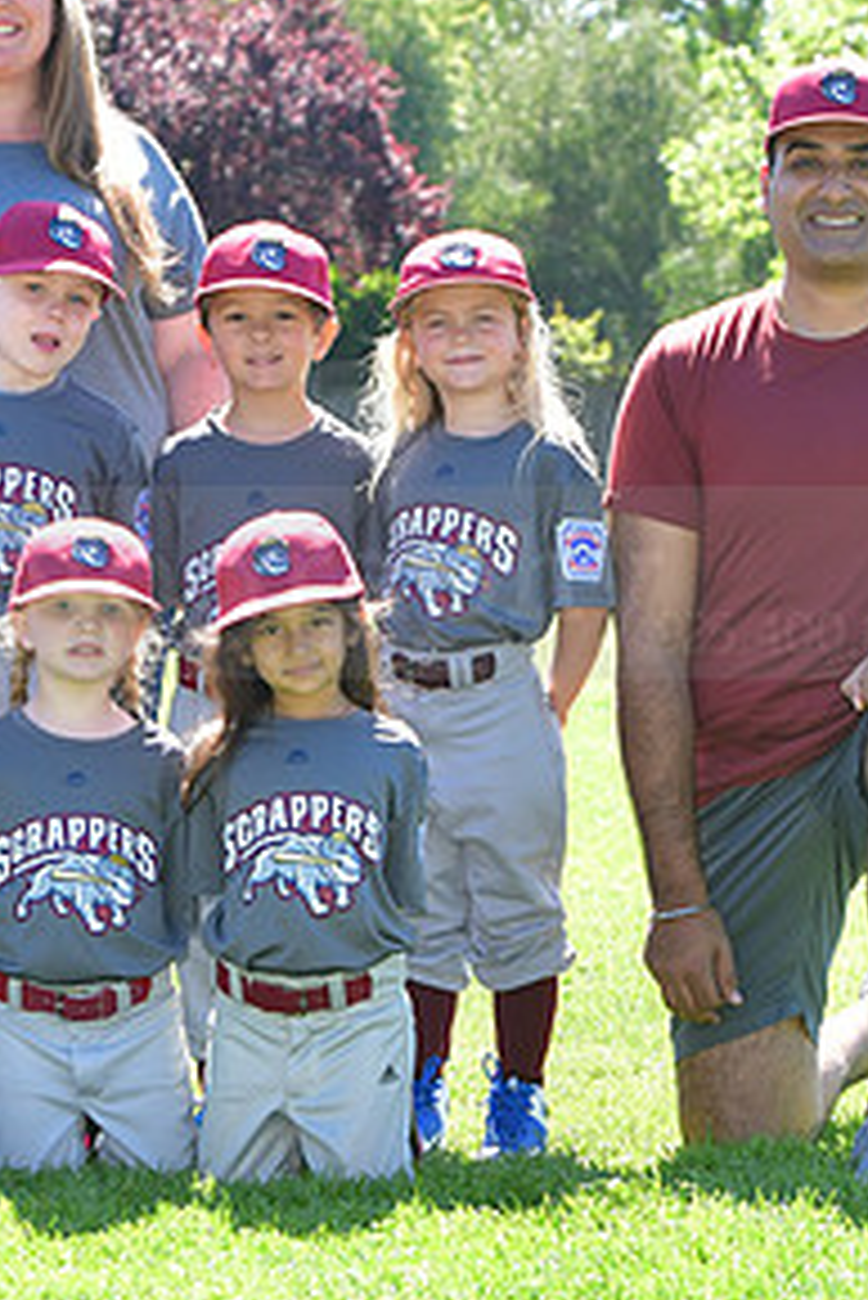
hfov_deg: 5.7
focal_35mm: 241
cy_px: 547
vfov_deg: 8.5
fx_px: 8705
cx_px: 112
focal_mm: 80
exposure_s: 1/400
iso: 400
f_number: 6.3
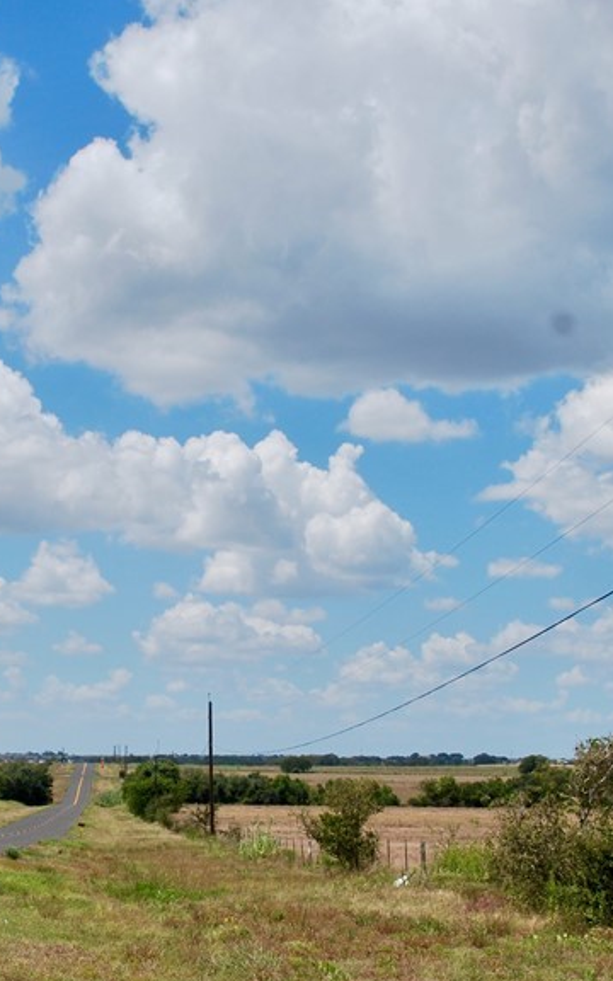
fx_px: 1923
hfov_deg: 18.0
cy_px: 559
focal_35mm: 72
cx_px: 134
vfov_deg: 28.6
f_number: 9
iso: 100
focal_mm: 25
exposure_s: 1/320
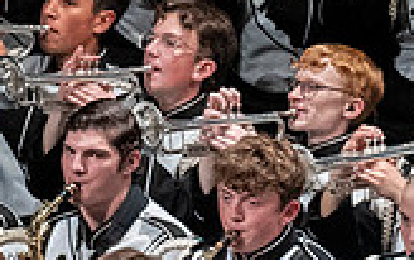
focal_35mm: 1078
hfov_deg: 1.9
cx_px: -235
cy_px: 250
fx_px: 12180
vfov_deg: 1.2
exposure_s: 1/500
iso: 4000
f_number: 4
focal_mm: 200
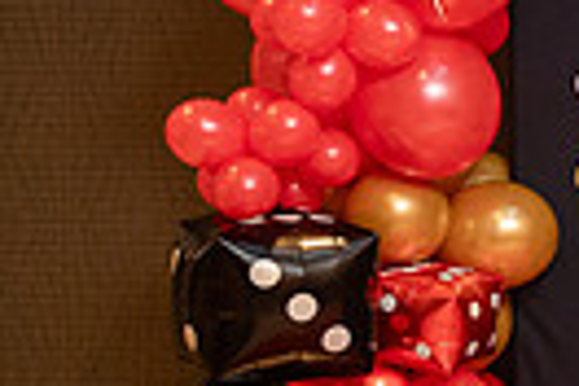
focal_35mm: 127
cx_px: 1193
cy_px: 167
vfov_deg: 10.8
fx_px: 2042
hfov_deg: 13.6
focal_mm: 28
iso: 3200
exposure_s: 1/200
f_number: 2.8
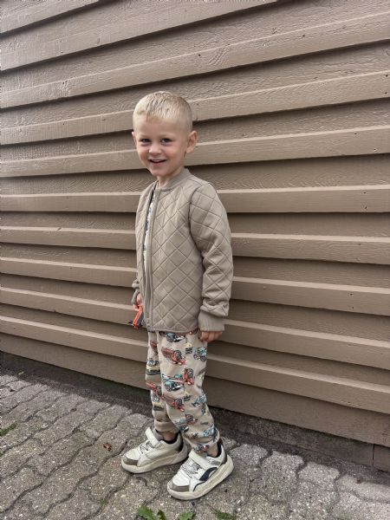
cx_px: 195
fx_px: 391
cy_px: 260
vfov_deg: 67.3
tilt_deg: -8.1
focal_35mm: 26
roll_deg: -2.5
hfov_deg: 53.1
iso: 50
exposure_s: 1/279
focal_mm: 5.96
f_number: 1.6
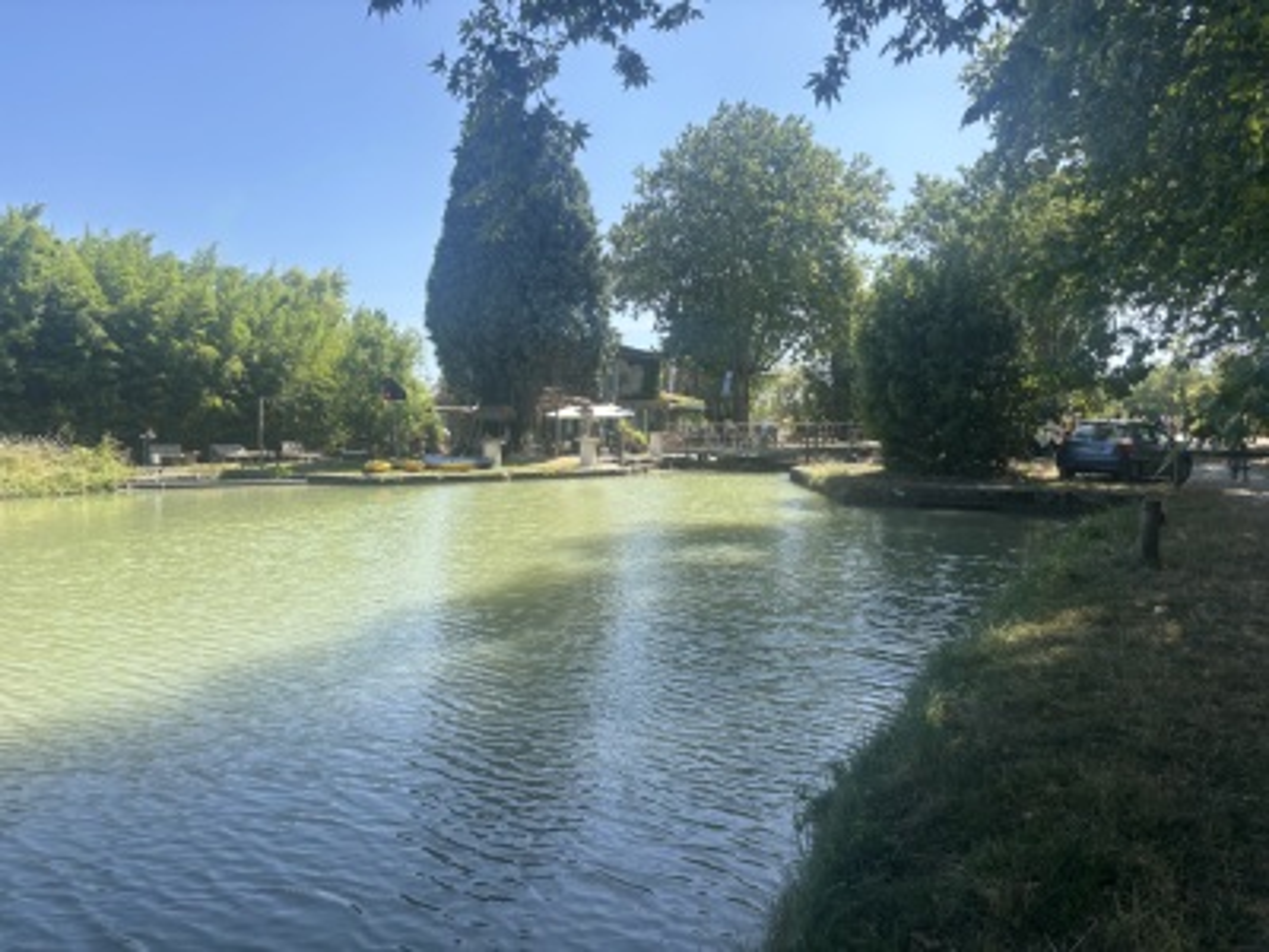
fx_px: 953
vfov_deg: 53.1
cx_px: 634
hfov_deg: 67.3
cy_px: 476
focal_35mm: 26
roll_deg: -0.7
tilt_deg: -3.7
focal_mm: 5.96
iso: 50
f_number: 1.6
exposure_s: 1/1477
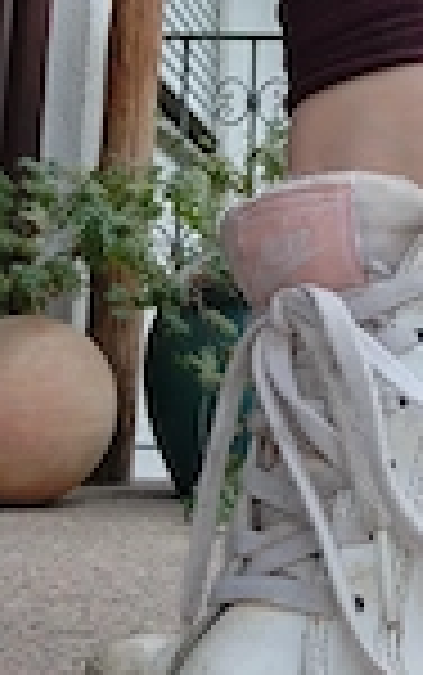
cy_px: 22
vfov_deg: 28.6
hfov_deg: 18.9
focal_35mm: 68
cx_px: 360
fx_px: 1252
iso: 100
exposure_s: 1/120
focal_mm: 3.25
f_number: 2.45
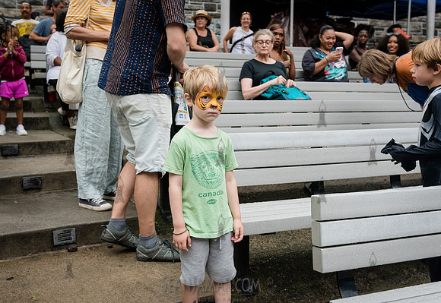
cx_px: 207
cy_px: 141
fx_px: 533
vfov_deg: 31.8
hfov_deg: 44.9
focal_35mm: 43
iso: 3200
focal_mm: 34
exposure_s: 1/400
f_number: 4
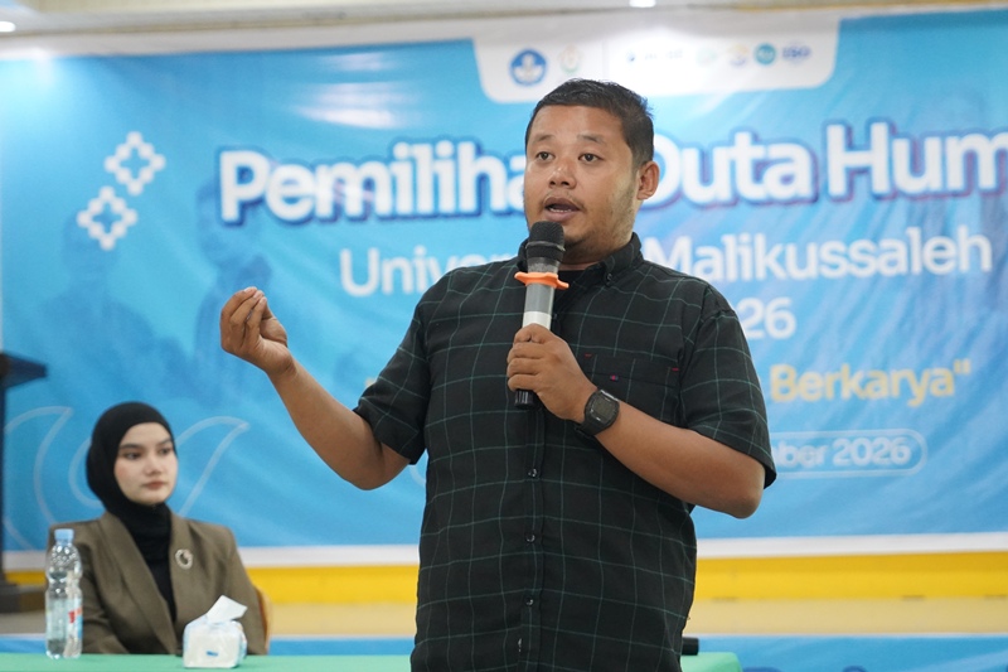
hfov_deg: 19.8
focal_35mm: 103
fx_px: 2883
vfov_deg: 13.3
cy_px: 336
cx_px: 504
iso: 10000
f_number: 6.3
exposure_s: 1/160
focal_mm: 103
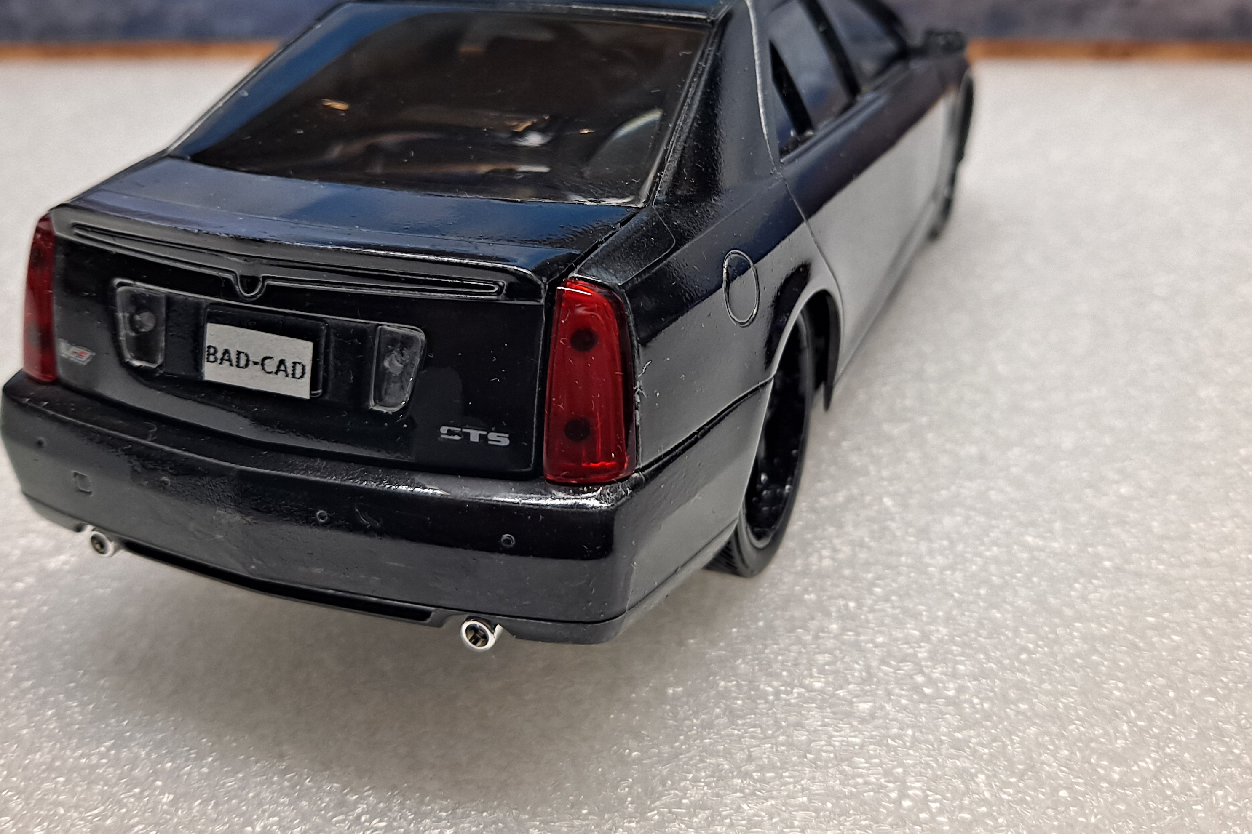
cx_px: 643
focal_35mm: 35
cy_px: 292
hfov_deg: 54.4
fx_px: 1217
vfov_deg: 37.5
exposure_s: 1/50
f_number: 2
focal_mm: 4.6
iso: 125
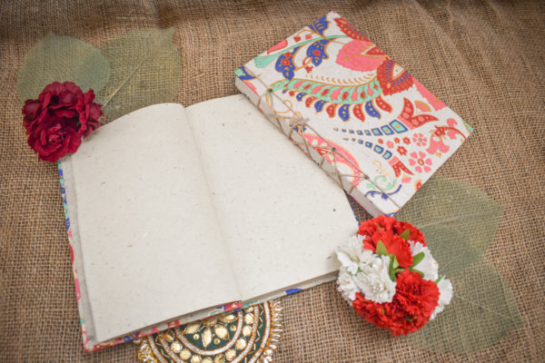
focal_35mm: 27
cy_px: 182
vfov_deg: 47.9
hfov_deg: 67.4
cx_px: 272
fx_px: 409
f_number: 4
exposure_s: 1/80
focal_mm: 18
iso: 400
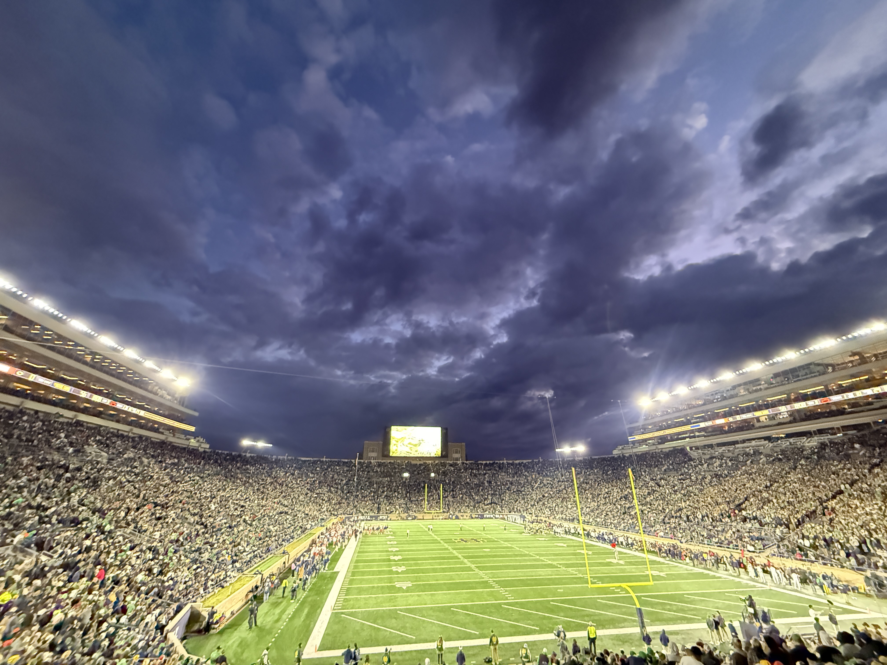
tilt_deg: +23.3
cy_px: 332
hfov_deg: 102.1
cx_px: 444
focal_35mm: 14
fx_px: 359
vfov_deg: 85.7
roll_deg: -0.8
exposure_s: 1/60
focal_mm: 2.22
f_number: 2.2
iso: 1250
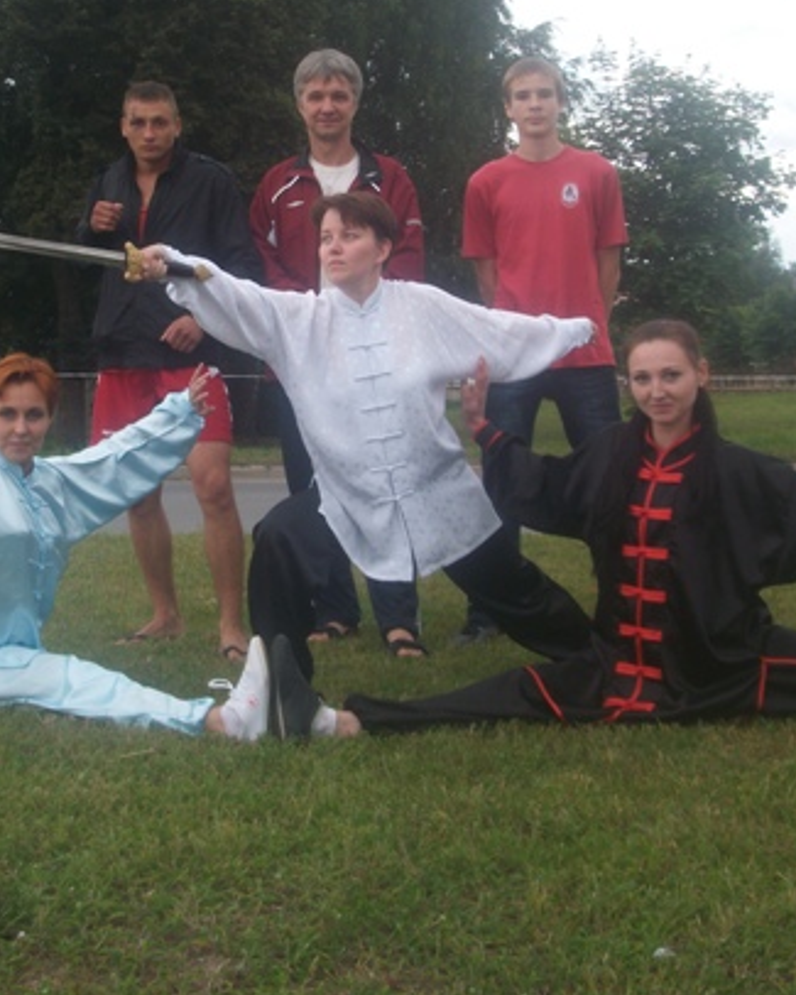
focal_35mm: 60
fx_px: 1766
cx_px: 348
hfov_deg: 25.4
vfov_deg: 31.4
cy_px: 417
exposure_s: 1/95.6
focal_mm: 7.1
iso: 80
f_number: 3.2
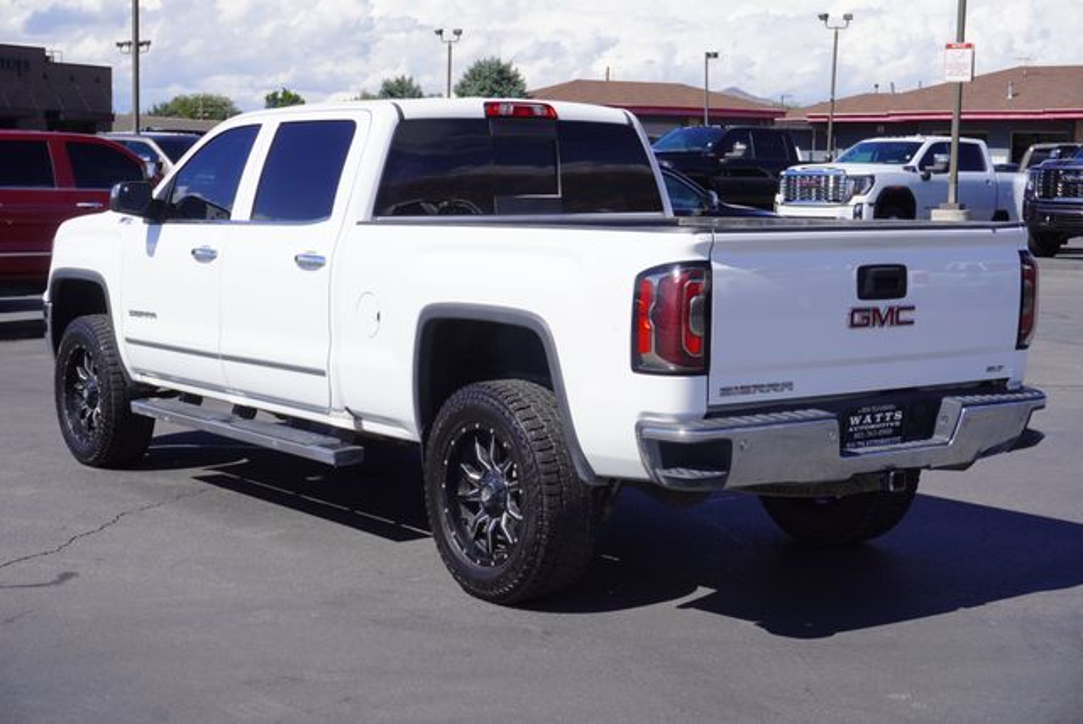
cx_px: 542
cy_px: 362
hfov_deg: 35.0
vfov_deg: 23.8
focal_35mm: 57
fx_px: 1716
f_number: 9
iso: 100
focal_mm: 38
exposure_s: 1/200
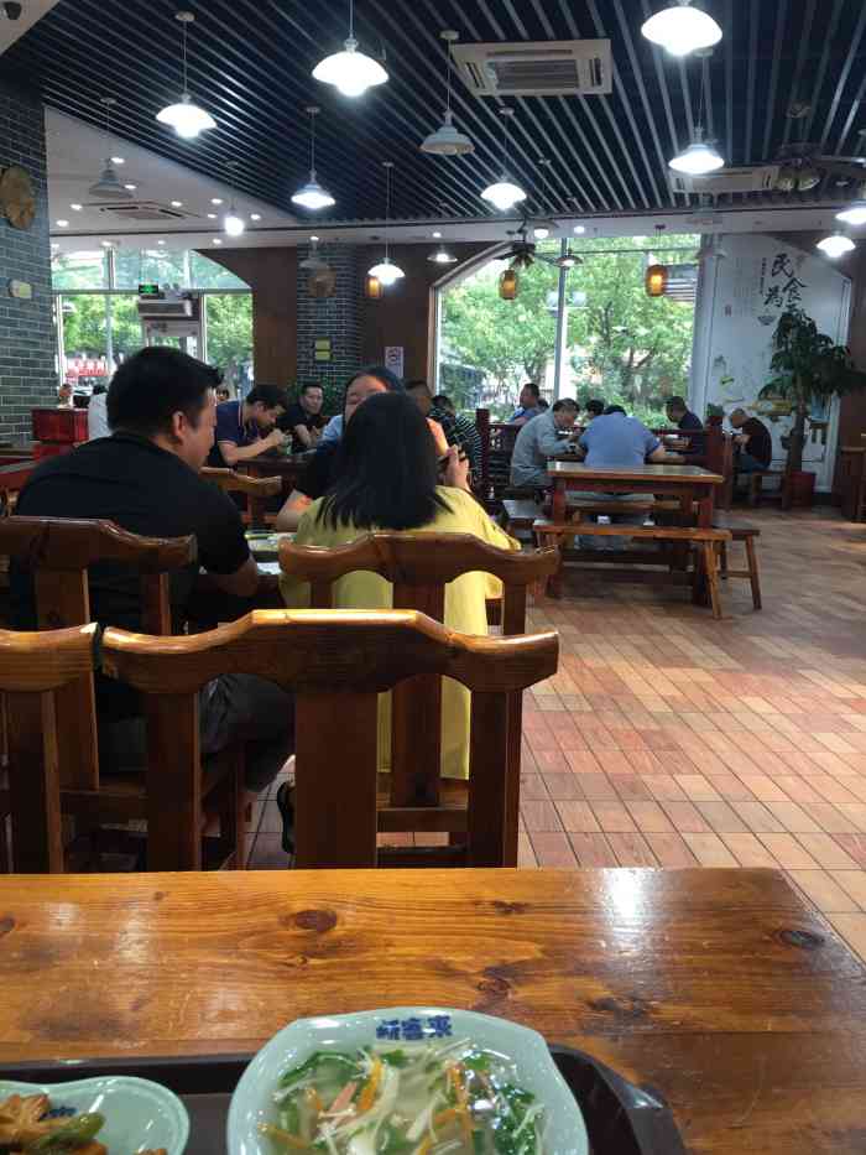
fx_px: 967
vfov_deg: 61.7
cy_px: 578
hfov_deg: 48.2
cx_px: 433
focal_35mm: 29
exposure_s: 1/17
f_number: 2.2
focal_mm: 4.15
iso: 32
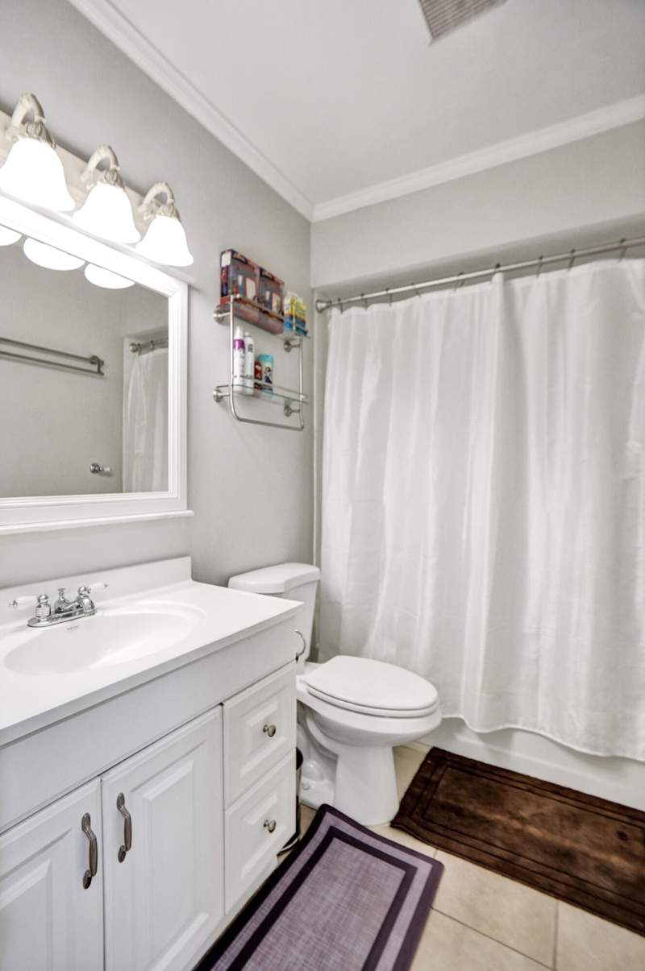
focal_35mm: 16
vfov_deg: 96.8
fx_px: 431
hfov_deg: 73.6
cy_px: 486
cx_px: 322
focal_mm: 16
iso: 1600
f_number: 5.6
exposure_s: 1/80
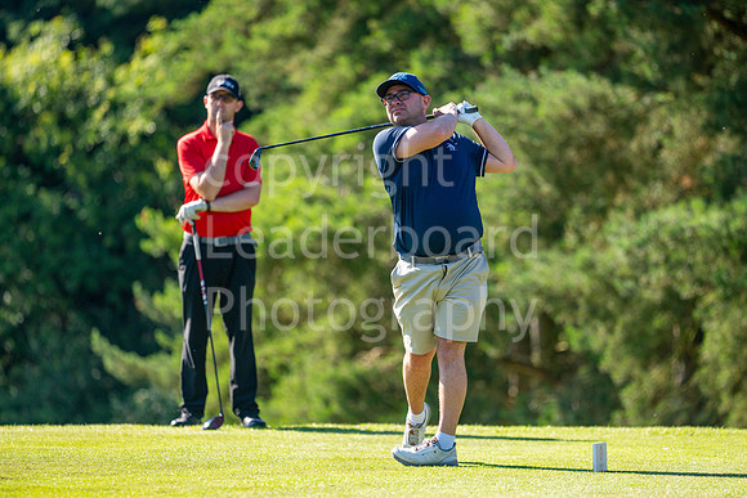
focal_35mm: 300
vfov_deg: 4.6
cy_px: 249
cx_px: 374
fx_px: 6226
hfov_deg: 6.9
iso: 250
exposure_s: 1/1000
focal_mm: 300
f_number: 4.5
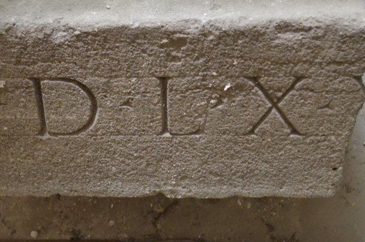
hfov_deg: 29.2
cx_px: 136
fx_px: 698
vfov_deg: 19.6
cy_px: 113
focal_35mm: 69
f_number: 4.5
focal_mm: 28
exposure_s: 1/13
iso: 3200
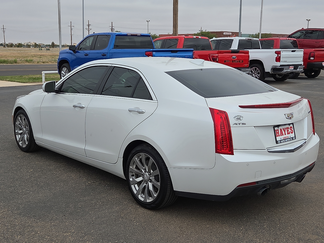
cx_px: 162
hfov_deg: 42.1
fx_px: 421
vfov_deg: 32.2
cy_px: 122
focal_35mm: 45
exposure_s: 1/5000
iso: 76
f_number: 1.8
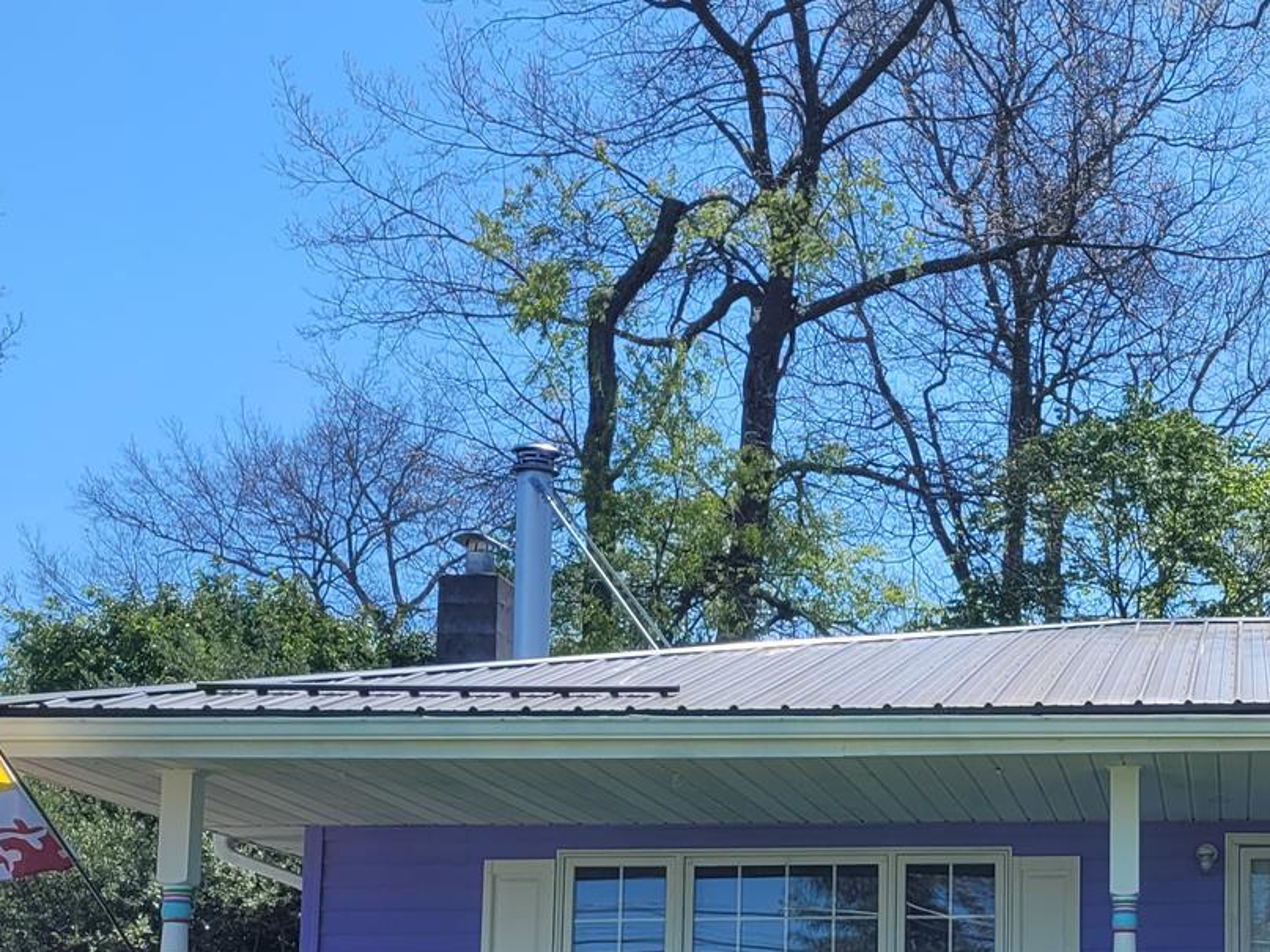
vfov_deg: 21.7
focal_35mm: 66
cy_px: 856
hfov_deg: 26.7
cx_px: 1448
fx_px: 2421
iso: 40
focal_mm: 5.4
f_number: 1.8
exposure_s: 1/1584
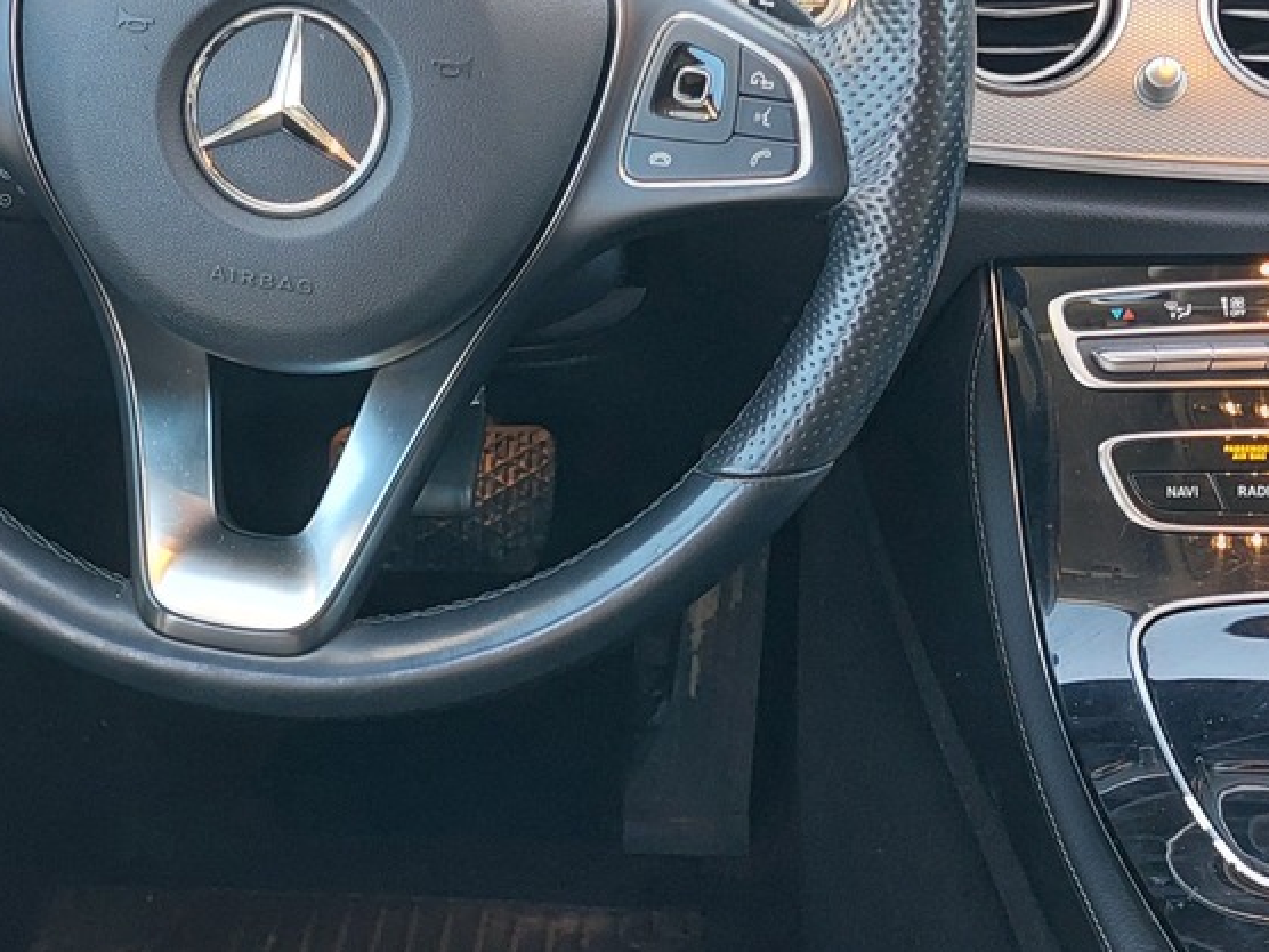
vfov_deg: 20.4
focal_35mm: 72
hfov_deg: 26.9
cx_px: 425
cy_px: 543
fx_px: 2639
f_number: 1.8
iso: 160
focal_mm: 5.23
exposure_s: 1/50
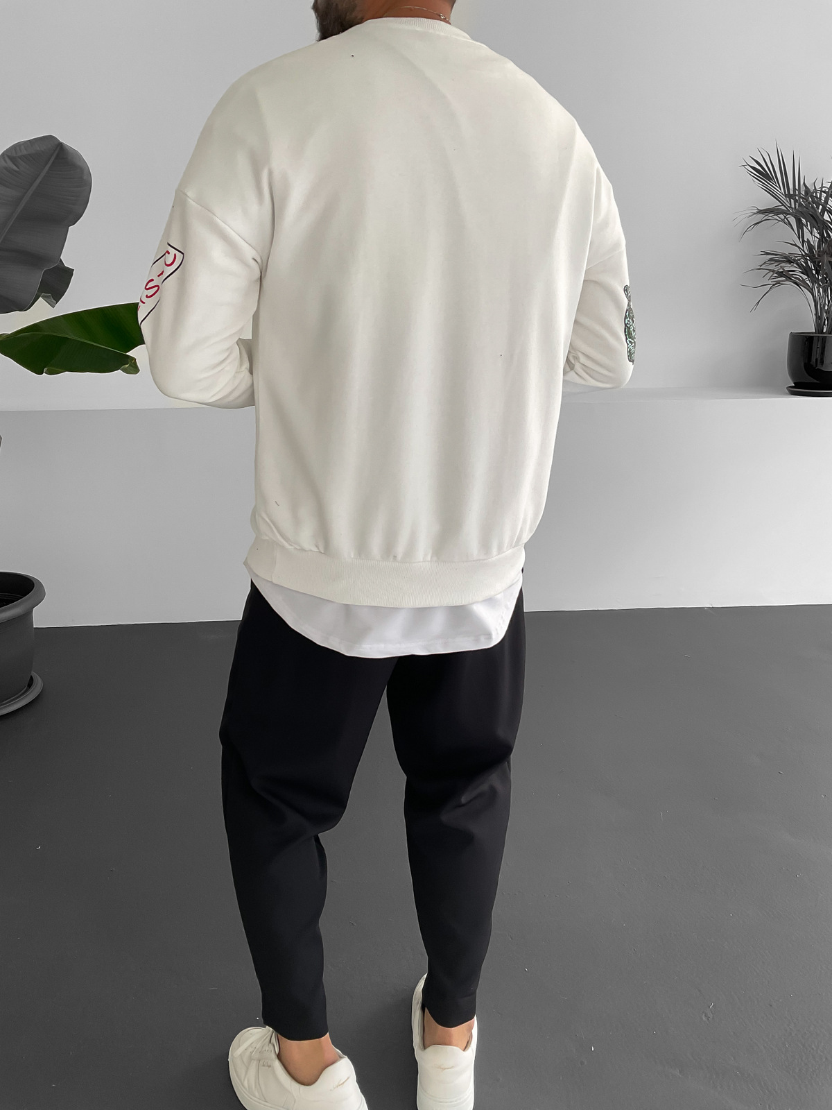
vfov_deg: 61.7
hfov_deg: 48.2
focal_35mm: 29
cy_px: 555
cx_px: 416
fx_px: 929
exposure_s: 1/120
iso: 32
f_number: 1.8
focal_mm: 3
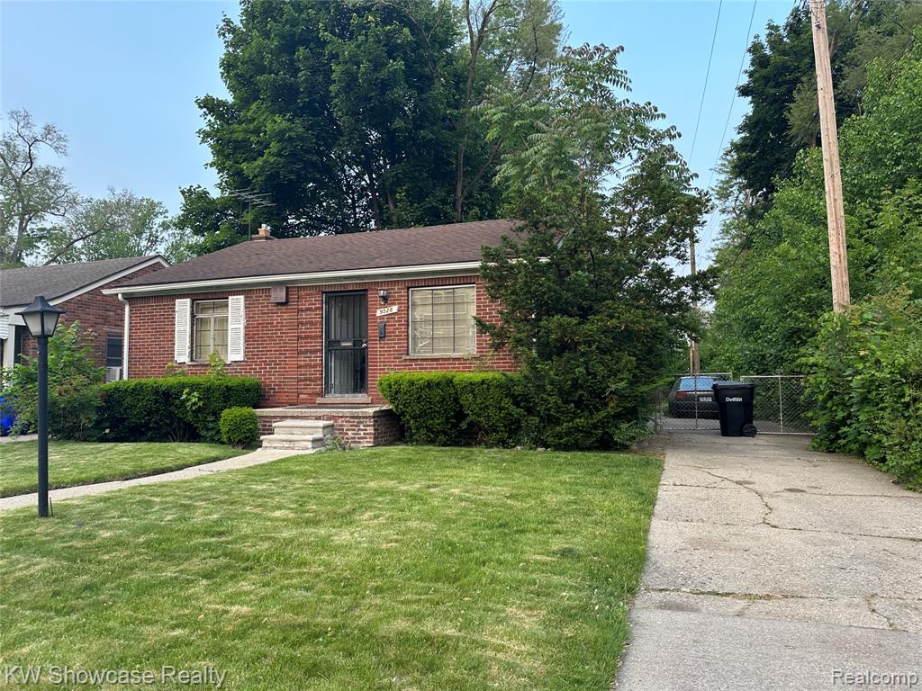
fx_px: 639
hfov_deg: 71.6
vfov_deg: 56.8
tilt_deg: +3.2
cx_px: 461
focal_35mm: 24
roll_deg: +0.5
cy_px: 346
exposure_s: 1/123
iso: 64
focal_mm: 6.86
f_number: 1.78
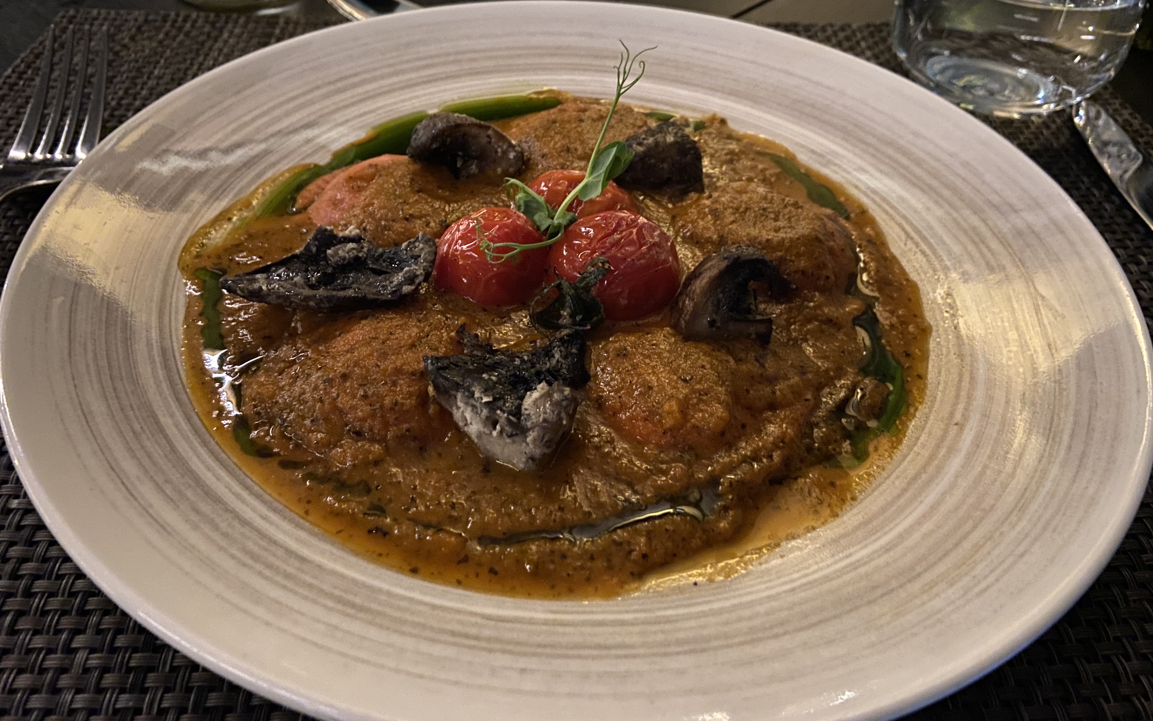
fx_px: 880
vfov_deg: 44.4
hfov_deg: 66.5
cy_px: 312
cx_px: 573
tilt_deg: -41.9
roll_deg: -2.0
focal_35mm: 28
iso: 500
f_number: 1.8
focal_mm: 4.25
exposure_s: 1/10
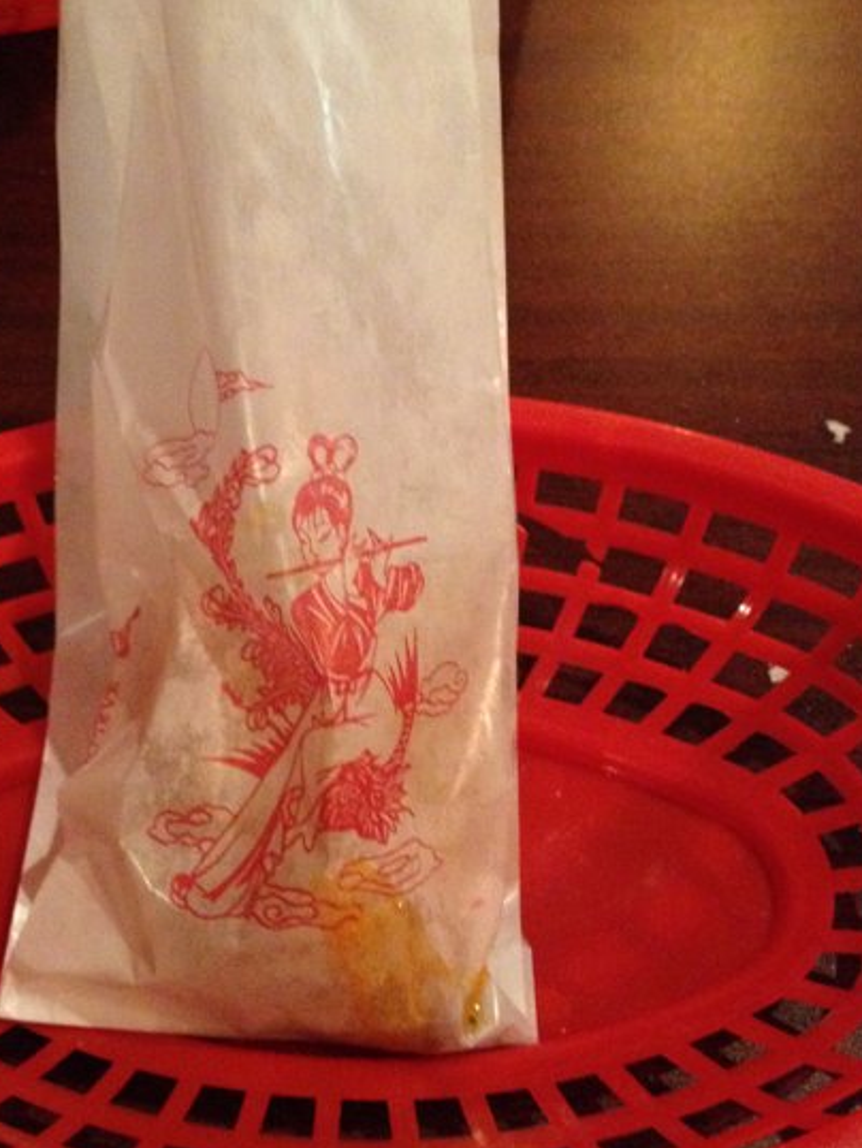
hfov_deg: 27.9
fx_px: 1725
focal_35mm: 52
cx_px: 301
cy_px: 542
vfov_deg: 36.8
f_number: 2.4
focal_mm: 4.28
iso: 640
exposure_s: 1/15
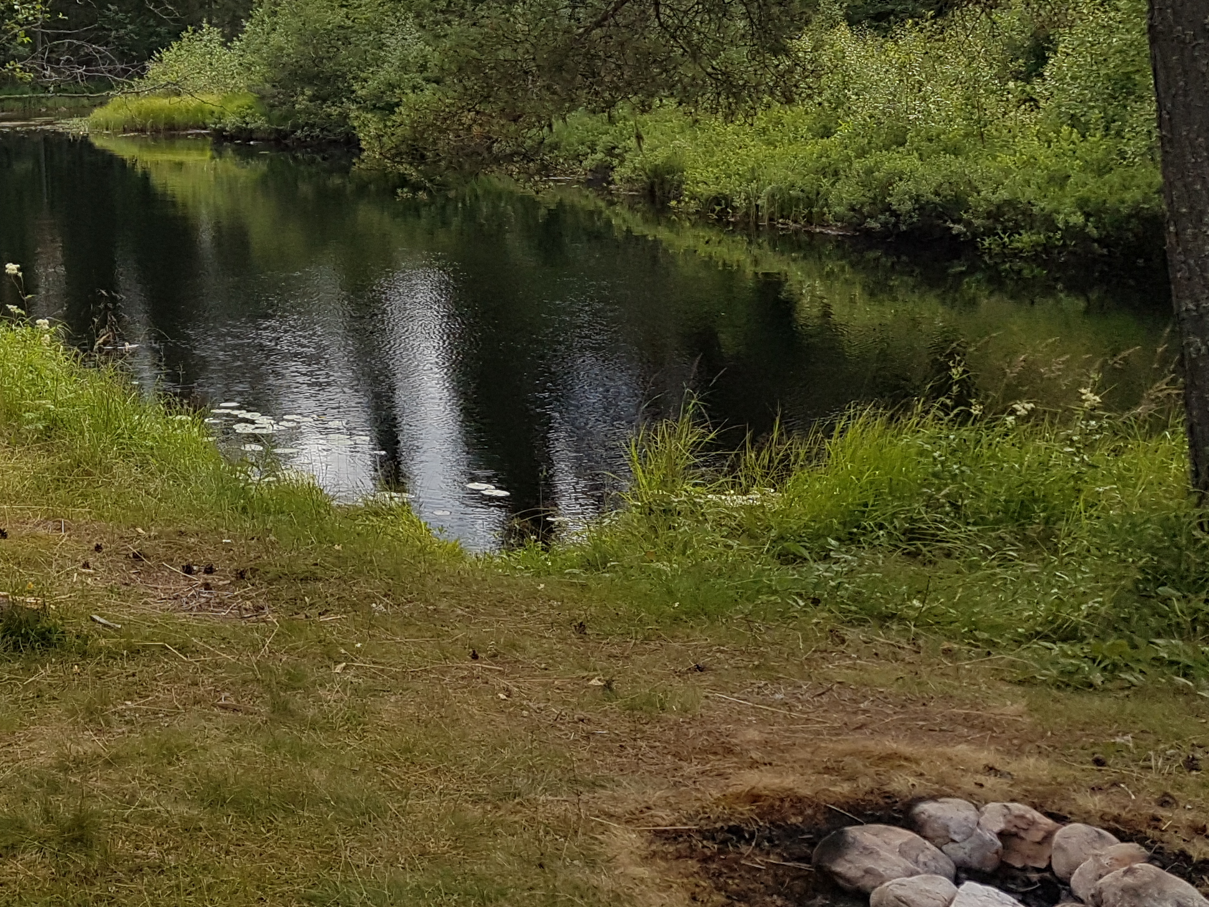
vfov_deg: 25.9
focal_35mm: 54
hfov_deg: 32.7
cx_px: 1
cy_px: 40
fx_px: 1886
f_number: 1.7
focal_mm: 4.2
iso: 40
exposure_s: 1/1472
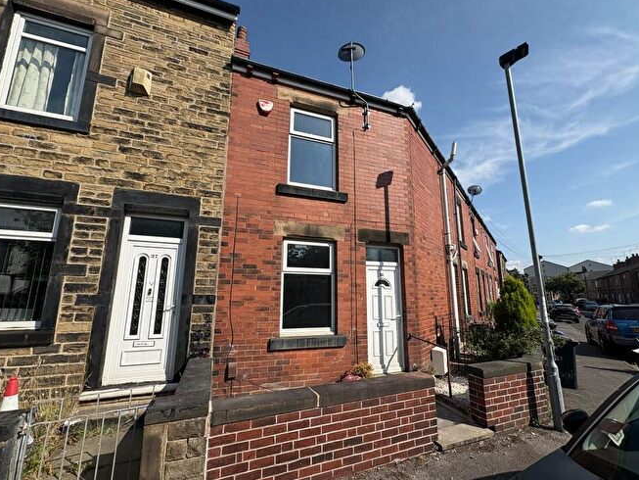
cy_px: 243
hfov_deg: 98.2
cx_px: 318
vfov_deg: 81.8
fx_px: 277
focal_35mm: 15
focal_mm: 2.22
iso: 50
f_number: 2.2
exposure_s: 1/1927
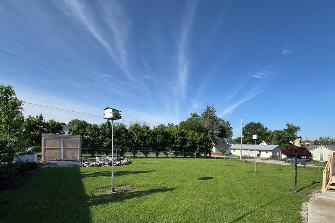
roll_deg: -1.2
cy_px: 146
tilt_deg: -0.8
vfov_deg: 68.8
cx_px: 194
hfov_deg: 92.5
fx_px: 158
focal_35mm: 17
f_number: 2.2
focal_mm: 2.22
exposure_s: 1/1600
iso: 50
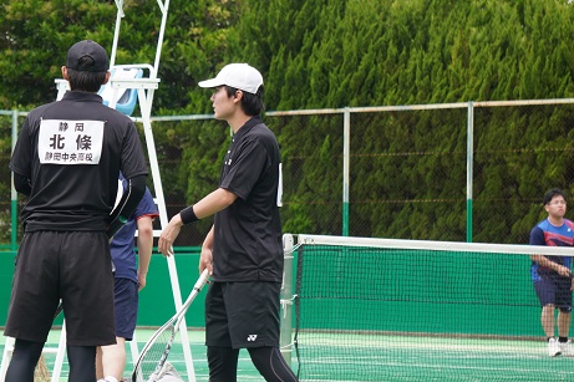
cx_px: 188
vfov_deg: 6.0
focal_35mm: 229
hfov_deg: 9.0
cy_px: 173
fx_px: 3650
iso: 100
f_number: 5.6
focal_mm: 110
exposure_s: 1/200
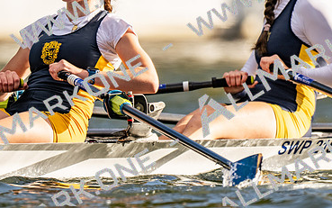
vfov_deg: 0.9
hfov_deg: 1.5
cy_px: 52
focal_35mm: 1441
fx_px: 13044
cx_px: 121
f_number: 4
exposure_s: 1/2500
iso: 140
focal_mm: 600
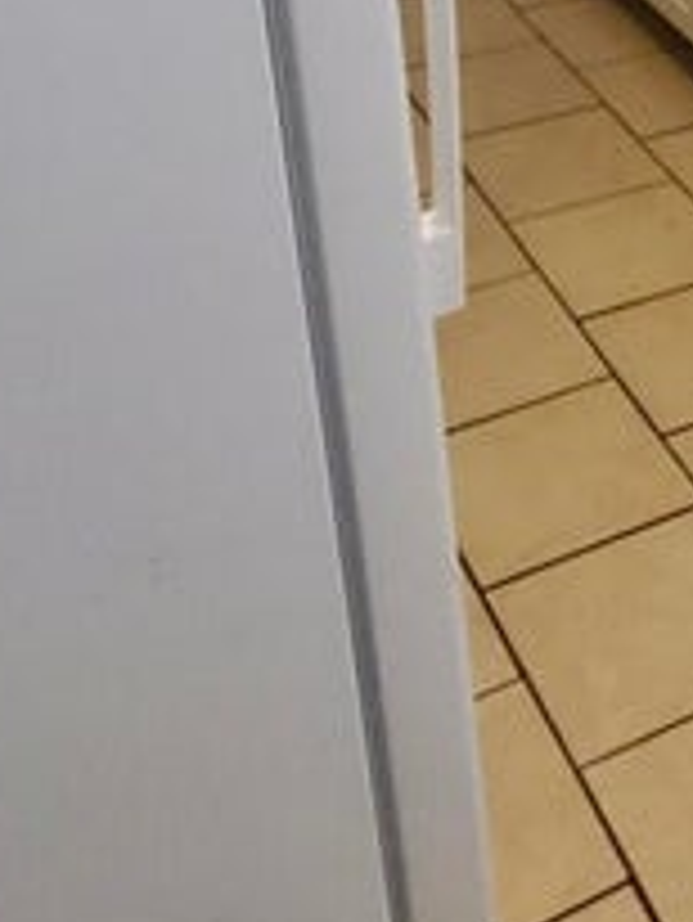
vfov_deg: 26.4
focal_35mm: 65
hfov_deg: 20.4
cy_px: -198
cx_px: 940
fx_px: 1733
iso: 640
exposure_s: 1/30
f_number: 2.2
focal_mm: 1.8
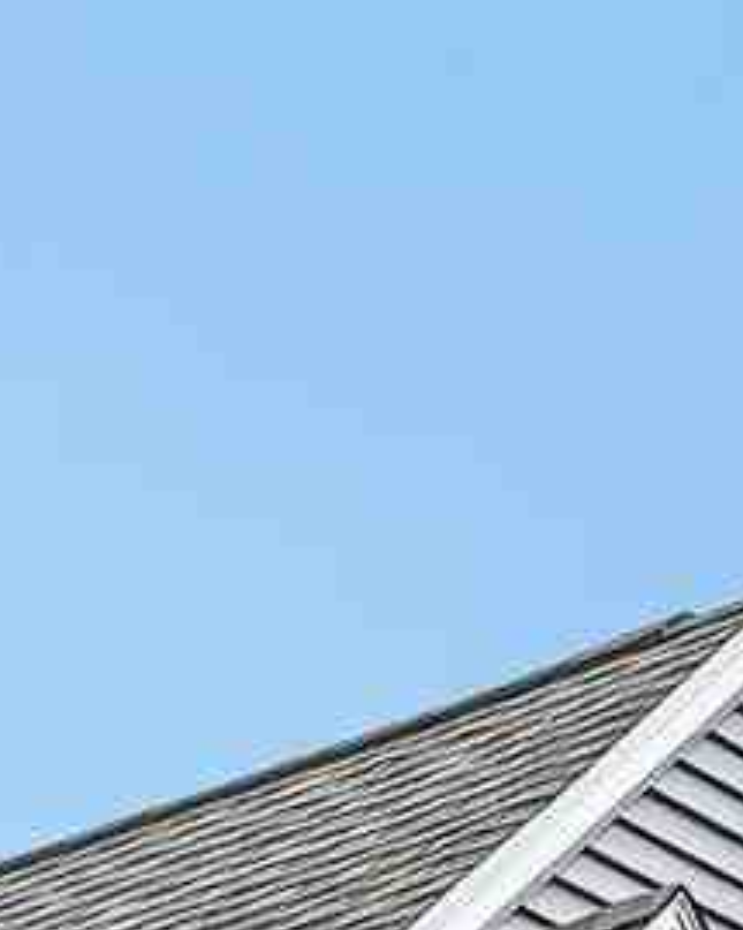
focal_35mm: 199
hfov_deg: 7.6
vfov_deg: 8.7
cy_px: 2372
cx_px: -480
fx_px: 5473
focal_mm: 19
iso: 400
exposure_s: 1/400
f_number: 8
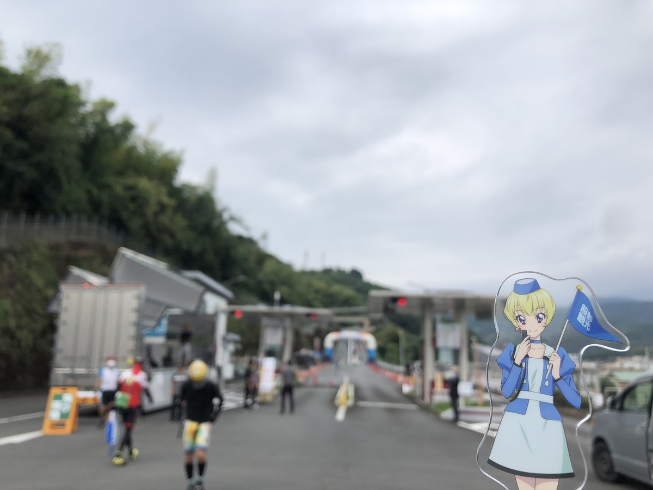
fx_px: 528
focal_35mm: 28
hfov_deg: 63.4
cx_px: 326
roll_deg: -0.1
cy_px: 245
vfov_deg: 49.7
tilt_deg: +14.5
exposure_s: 1/1245
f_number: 1.8
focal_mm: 4
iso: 20
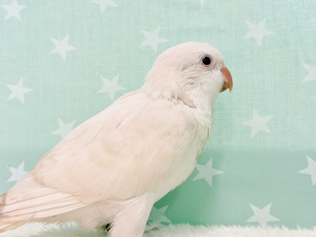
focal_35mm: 52
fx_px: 475
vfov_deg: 28.0
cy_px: 118
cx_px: 158
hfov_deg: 36.8
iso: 40
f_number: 1.6
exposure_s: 1/50
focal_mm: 5.96
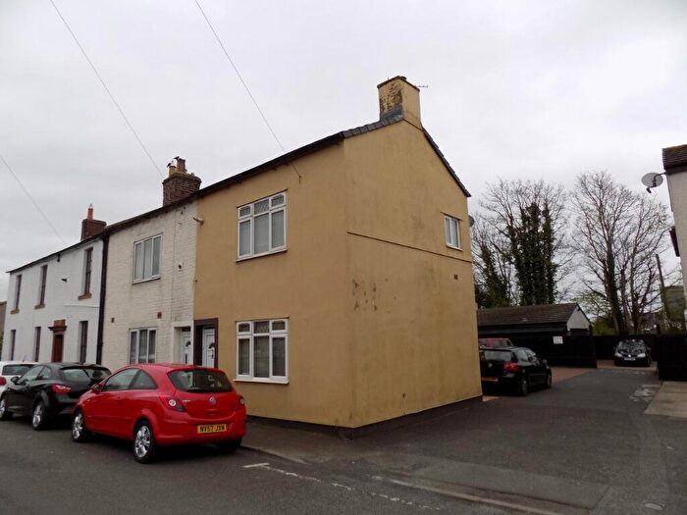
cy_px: 258
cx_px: 344
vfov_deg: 58.9
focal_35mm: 23
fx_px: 456
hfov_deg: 73.9
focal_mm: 4
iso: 80
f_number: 3.1
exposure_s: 1/800
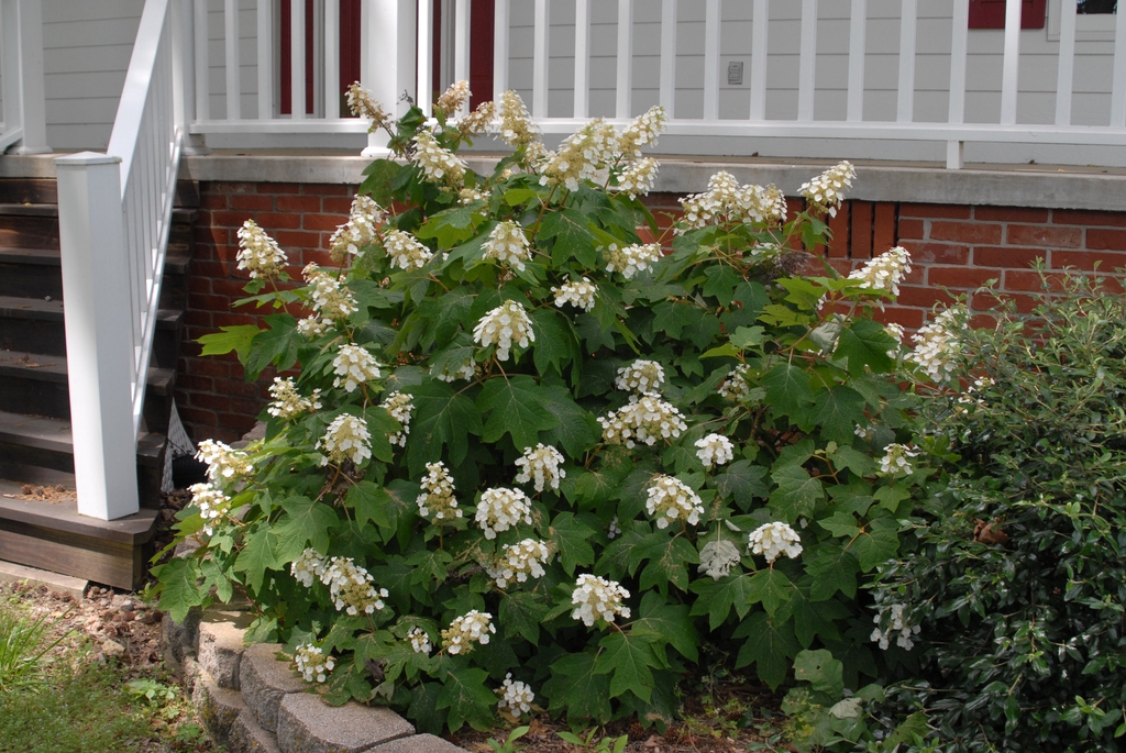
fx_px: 1315
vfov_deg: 32.0
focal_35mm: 42
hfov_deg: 46.4
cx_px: 563
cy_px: 376
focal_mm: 28
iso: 400
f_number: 7.1
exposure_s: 1/180
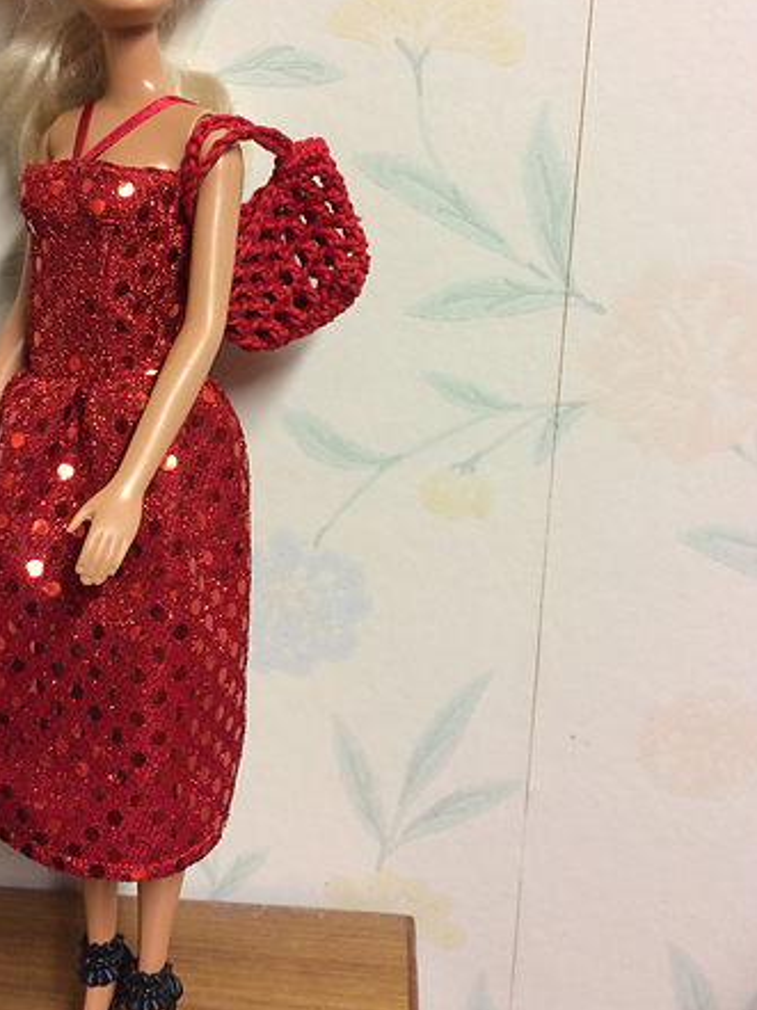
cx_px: 270
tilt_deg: -16.6
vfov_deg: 44.4
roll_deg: -0.5
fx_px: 1226
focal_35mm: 42
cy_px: 370
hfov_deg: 34.1
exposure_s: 1/33
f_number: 2.2
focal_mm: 4.15
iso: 125
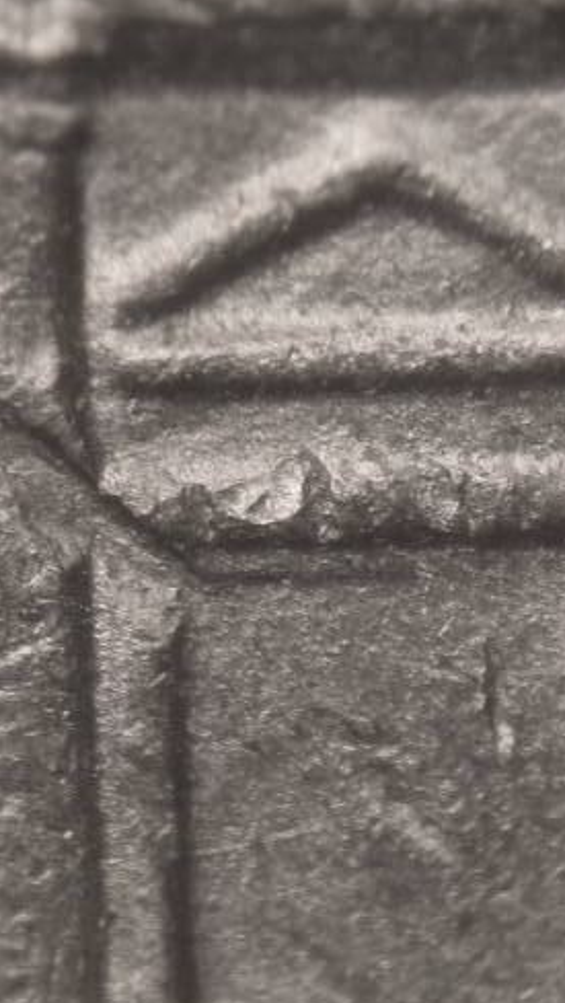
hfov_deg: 6.1
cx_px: 425
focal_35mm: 200
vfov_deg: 10.8
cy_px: 506
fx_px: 5319
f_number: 4.8
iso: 100
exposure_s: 1/8.7
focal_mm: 29.1
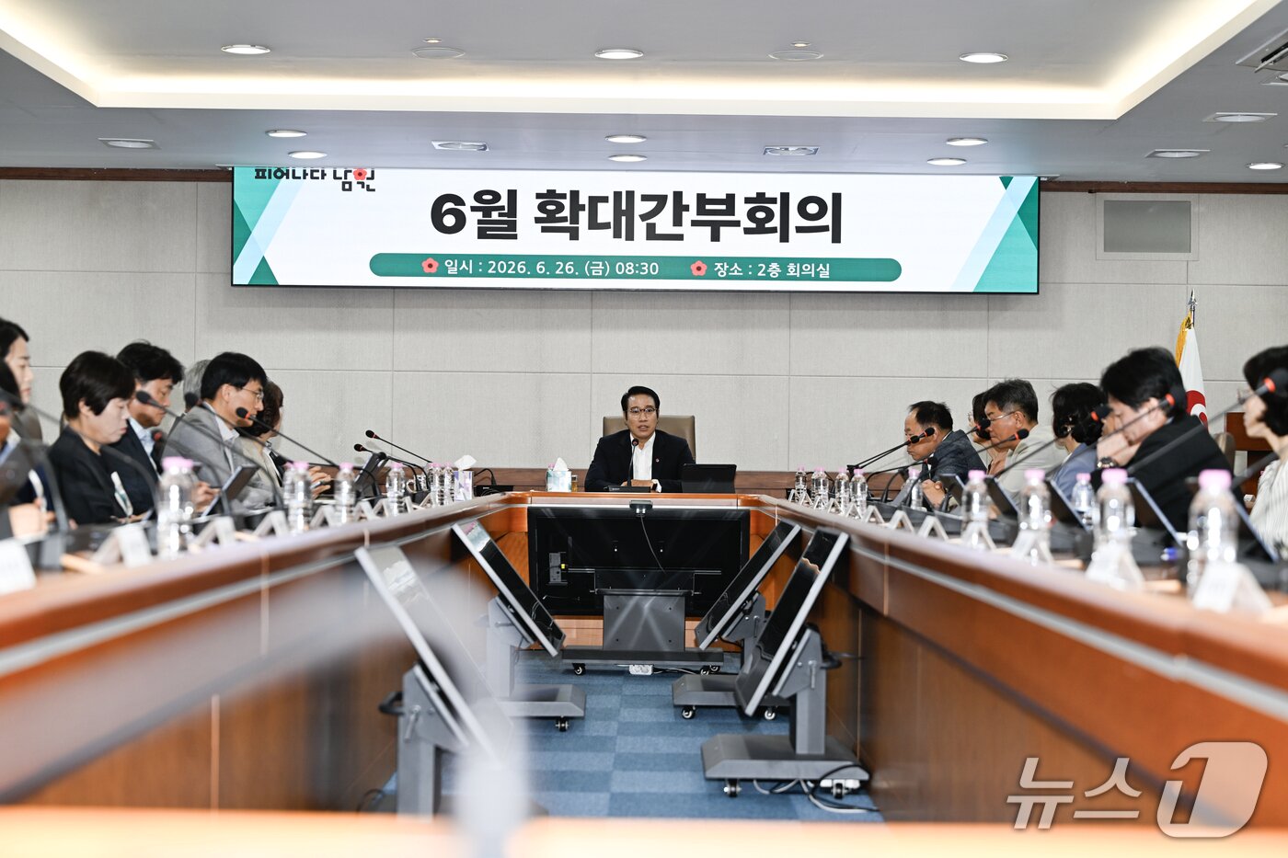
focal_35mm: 70
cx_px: 644
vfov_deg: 19.5
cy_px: 429
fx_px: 2504
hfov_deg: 28.8
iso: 250
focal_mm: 70
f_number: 3.5
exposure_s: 1/200
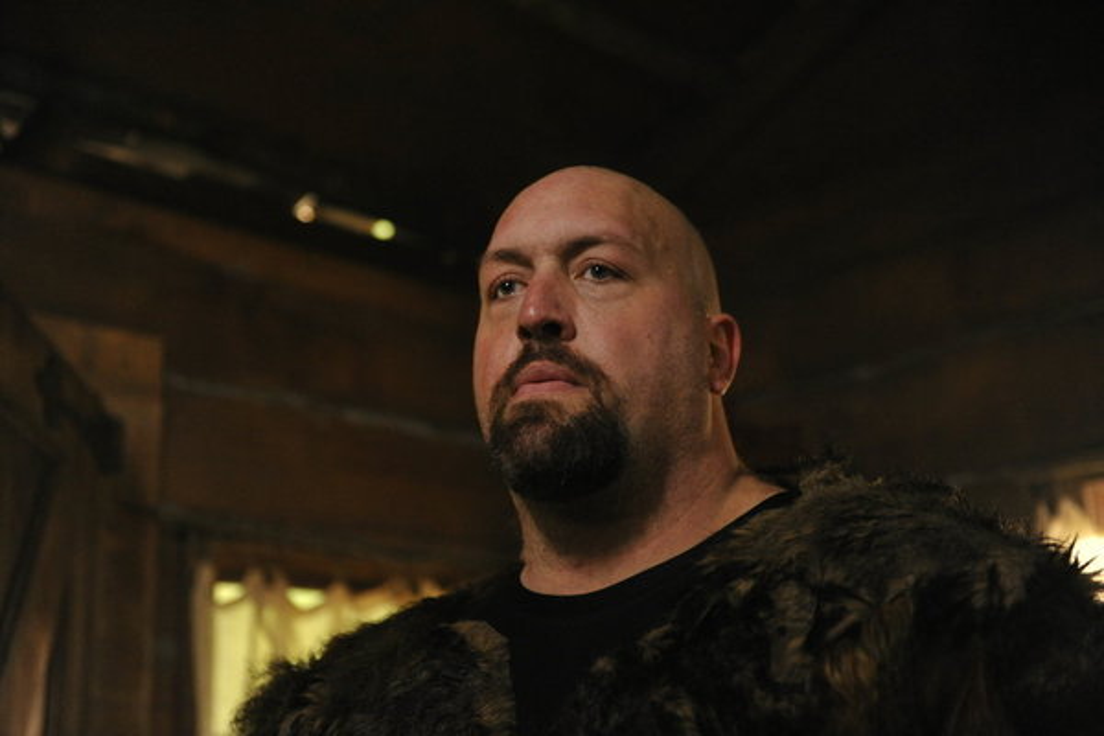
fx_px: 1595
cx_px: 552
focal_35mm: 52
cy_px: 368
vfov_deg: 26.0
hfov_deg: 38.2
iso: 3200
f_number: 2.8
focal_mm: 52
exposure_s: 1/125
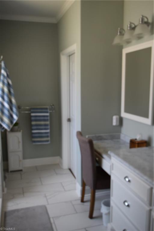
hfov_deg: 38.4
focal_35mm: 34
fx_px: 221
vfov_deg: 55.1
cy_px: 116
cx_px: 77
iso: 400
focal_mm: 23
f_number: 4.5
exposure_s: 1/80
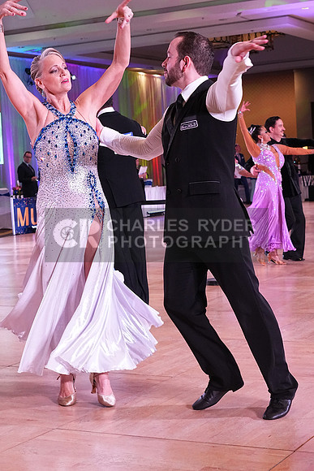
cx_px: 157
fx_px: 902
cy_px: 236
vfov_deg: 29.2
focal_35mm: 69
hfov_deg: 19.7
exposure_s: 1/320
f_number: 5.6
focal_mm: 46
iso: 3200
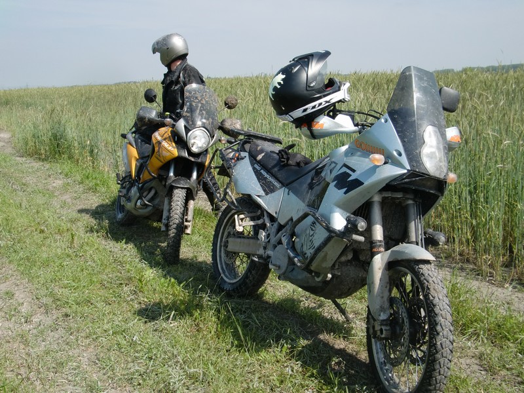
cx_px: 262
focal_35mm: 38
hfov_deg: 49.0
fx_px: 575
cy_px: 196
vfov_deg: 37.7
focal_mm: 6.66
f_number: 3.9
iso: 64
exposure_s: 1/400
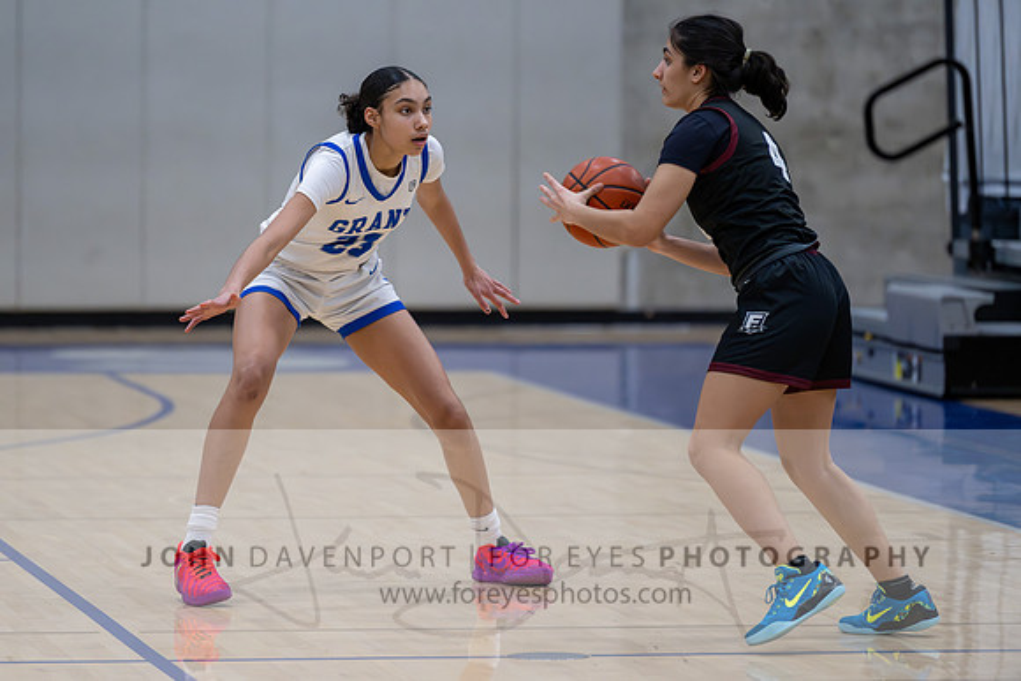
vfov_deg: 5.7
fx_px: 6840
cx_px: 405
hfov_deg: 8.5
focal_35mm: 241
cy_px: 270
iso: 4500
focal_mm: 200
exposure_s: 1/1000
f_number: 2.8
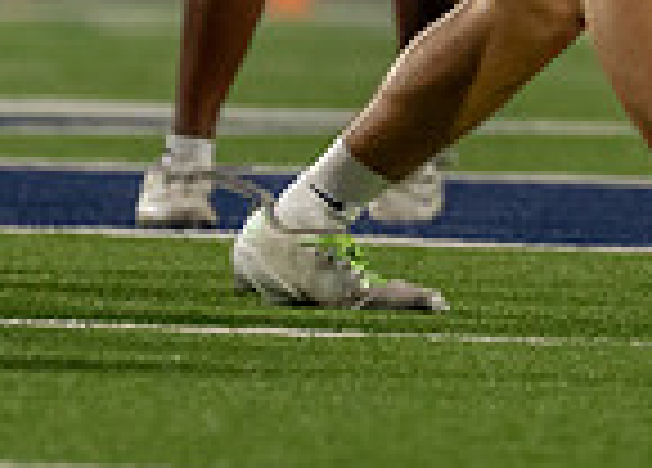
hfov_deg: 1.5
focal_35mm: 1320
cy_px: -534
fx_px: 24477
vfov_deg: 1.1
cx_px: 559
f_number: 2.8
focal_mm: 200
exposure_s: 1/2000
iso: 2000
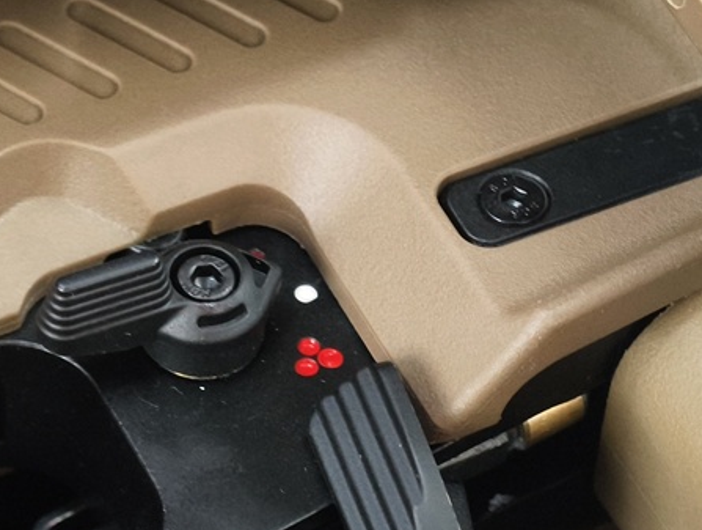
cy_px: 377
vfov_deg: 6.5
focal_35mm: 228
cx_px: 77
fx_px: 4632
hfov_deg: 8.6
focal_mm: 22.48
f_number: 2.67
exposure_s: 1/15
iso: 1753
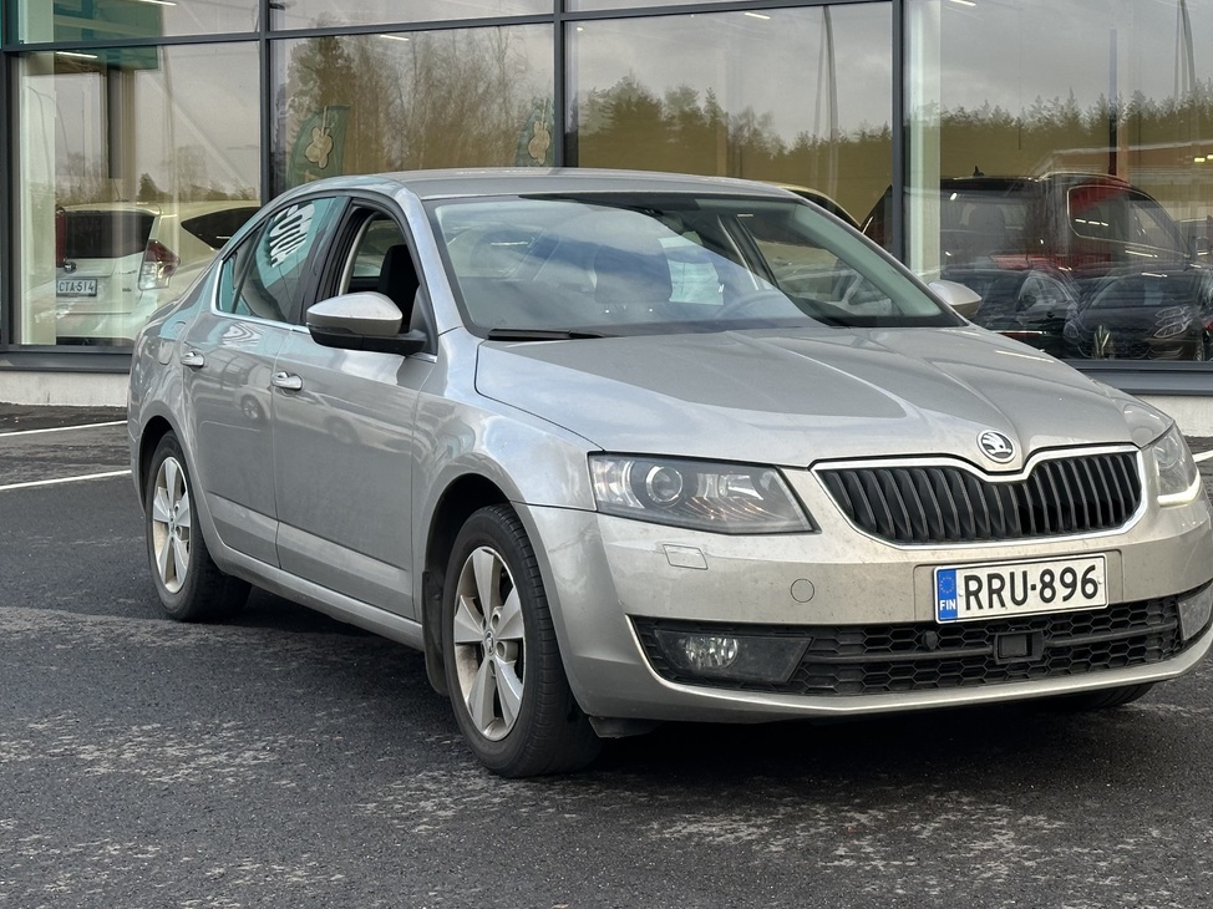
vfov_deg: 20.7
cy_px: 323
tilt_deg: -0.8
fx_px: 2487
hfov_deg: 27.4
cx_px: 706
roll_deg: +0.1
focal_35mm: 71
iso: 80
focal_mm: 6.86
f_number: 1.78
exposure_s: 1/246
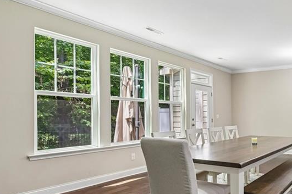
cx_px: 248
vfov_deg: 47.6
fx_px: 219
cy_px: 115
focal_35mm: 27
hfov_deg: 60.0
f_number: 9
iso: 200
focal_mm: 14
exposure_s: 1/10
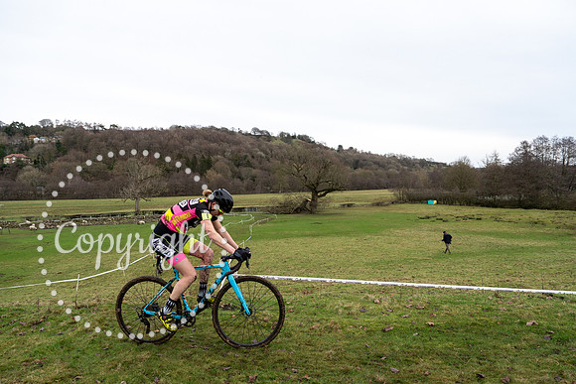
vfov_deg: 53.2
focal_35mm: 24
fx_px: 384
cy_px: 192
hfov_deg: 73.7
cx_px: 288
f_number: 3.5
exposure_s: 1/1000
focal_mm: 24
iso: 500
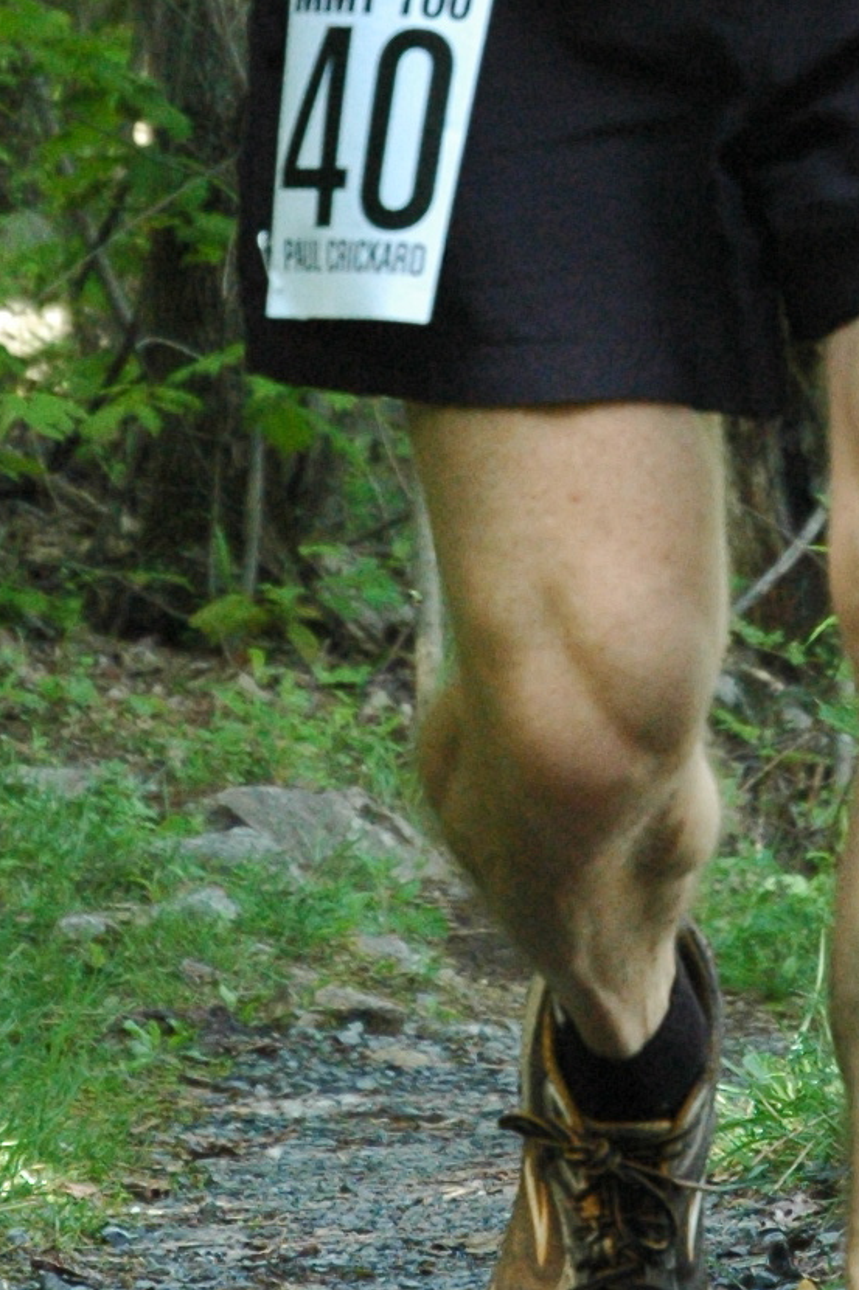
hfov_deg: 4.6
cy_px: -138
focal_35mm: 299
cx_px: 609
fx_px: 10699
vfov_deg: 6.9
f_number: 4.5
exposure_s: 1/500
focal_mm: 55
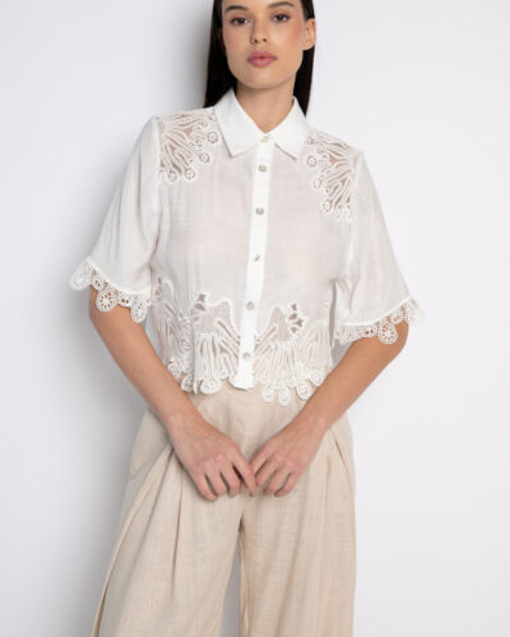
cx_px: 256
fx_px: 905
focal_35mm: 48
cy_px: 281
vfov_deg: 38.7
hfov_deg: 31.5
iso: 320
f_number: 5
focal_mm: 42
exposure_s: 1/125
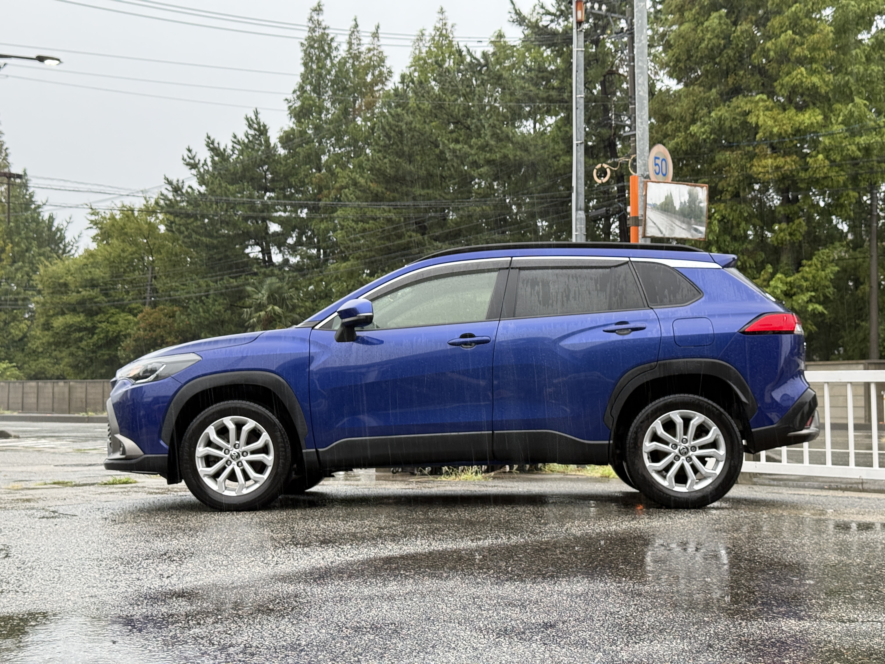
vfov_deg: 30.3
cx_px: 442
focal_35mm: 48
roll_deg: +0.1
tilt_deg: +2.9
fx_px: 1227
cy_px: 332
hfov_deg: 39.7
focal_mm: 6.76
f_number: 1.78
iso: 100
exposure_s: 1/82
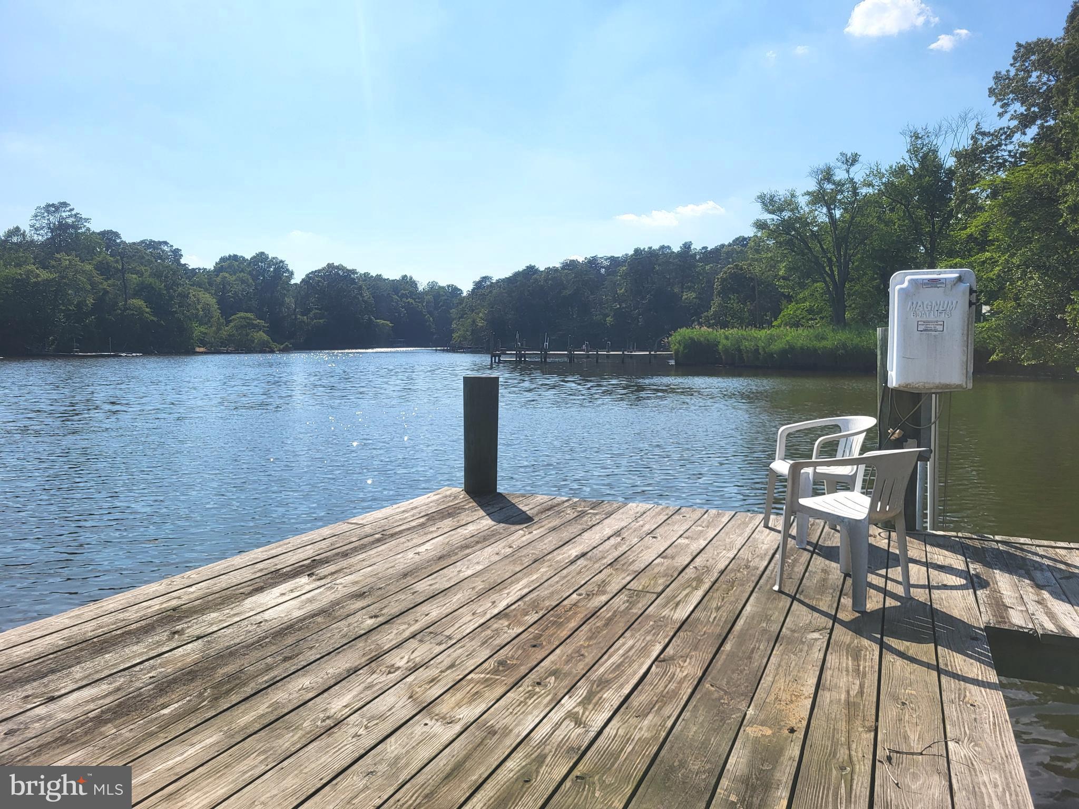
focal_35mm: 26
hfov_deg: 67.3
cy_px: 404
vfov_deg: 53.1
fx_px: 810
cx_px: 540
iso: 40
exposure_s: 1/4899
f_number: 1.8
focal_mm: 5.4
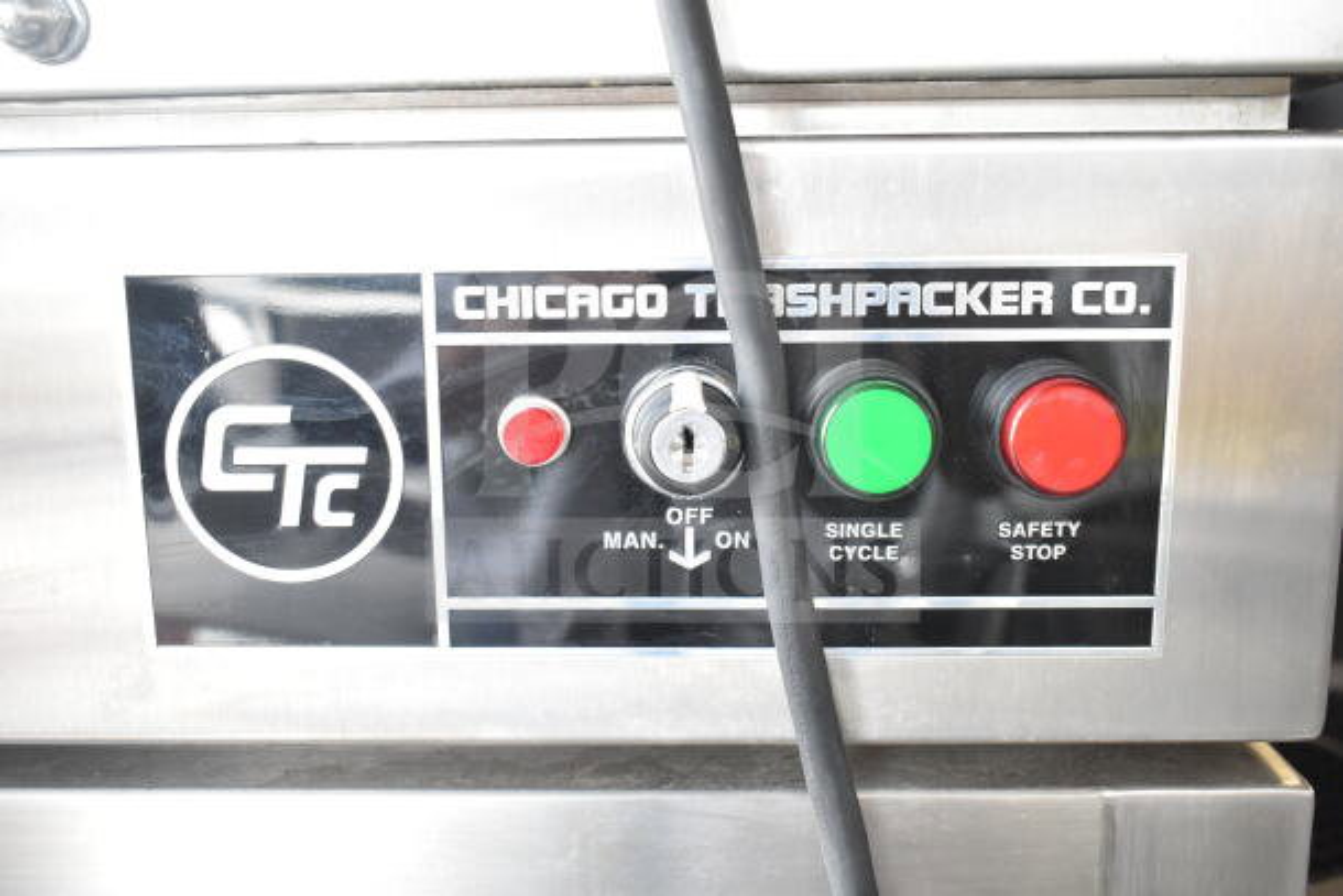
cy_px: 448
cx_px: 672
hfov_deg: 55.1
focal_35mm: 34
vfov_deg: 38.4
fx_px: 1287
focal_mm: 23
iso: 1600
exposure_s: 1/100
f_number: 5
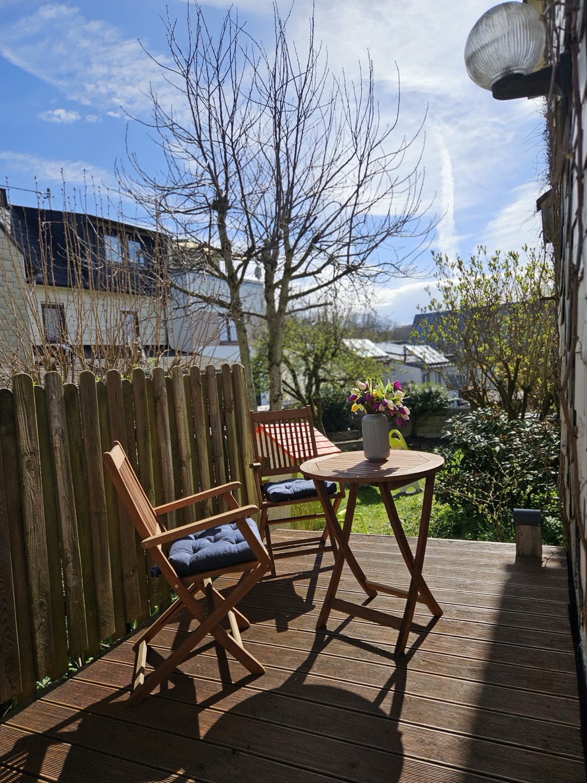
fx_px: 520
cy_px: 392
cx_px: 294
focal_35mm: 23
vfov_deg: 73.9
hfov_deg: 58.9
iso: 25
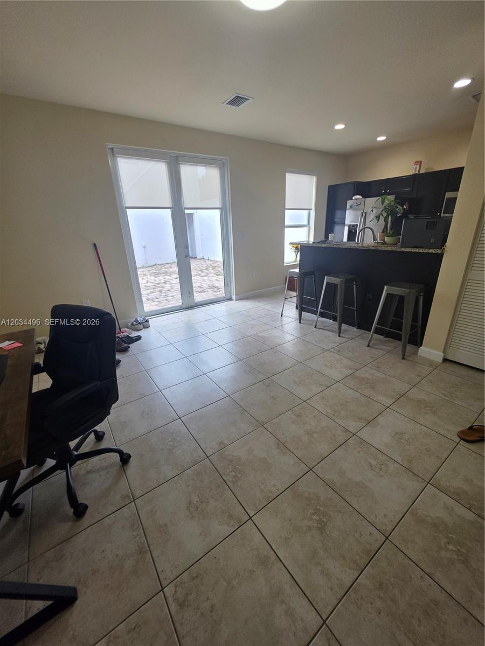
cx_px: 242
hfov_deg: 89.9
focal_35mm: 13
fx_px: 243
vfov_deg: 106.2
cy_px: 323
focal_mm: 2.2
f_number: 1.9
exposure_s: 1/120
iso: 64
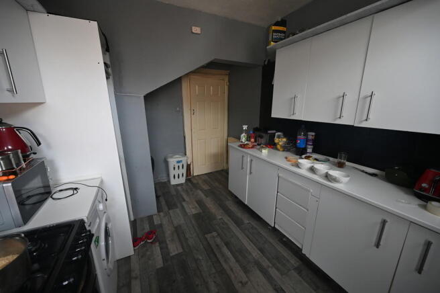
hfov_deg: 104.3
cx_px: 220
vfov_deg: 81.1
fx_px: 171
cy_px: 146
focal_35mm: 14
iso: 1000
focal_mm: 14
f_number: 5
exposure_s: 1/100
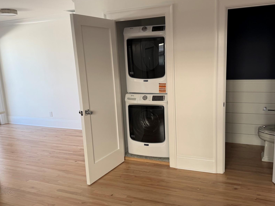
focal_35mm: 31
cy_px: 106
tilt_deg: -10.5
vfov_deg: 45.4
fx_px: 246
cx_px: 148
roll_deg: +3.0
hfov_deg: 58.3
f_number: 1.78
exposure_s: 1/121
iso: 64
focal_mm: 6.76
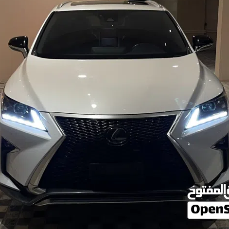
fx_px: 225
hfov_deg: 54.0
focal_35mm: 30
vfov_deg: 54.0
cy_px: 114
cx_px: 114
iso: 125
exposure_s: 1/50
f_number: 1.6
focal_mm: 5.1
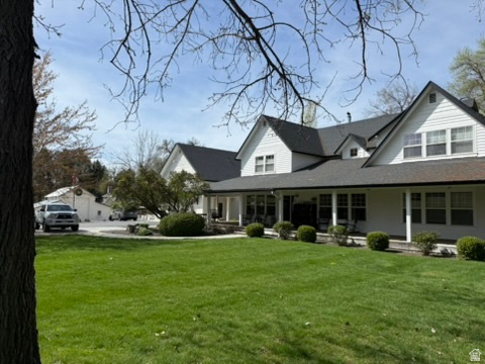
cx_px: 242
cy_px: 182
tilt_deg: +3.8
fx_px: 336
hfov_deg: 71.6
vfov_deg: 56.8
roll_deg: -1.0
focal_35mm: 24
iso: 80
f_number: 1.78
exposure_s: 1/5714
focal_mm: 6.76
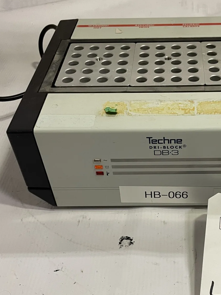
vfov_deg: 40.8
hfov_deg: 30.9
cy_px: 195
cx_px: 169
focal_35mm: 46
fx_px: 391
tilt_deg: -45.0
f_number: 1.6
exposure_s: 1/60
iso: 160
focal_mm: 4.2
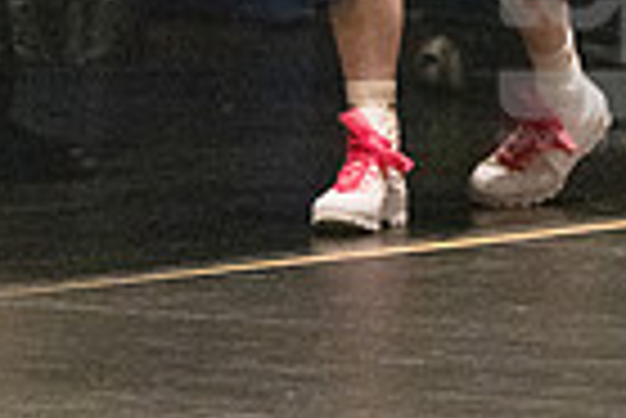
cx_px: 110
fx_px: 10949
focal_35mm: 629
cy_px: -463
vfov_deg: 2.2
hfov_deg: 3.3
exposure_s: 1/400
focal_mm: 130
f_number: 3.2
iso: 10000
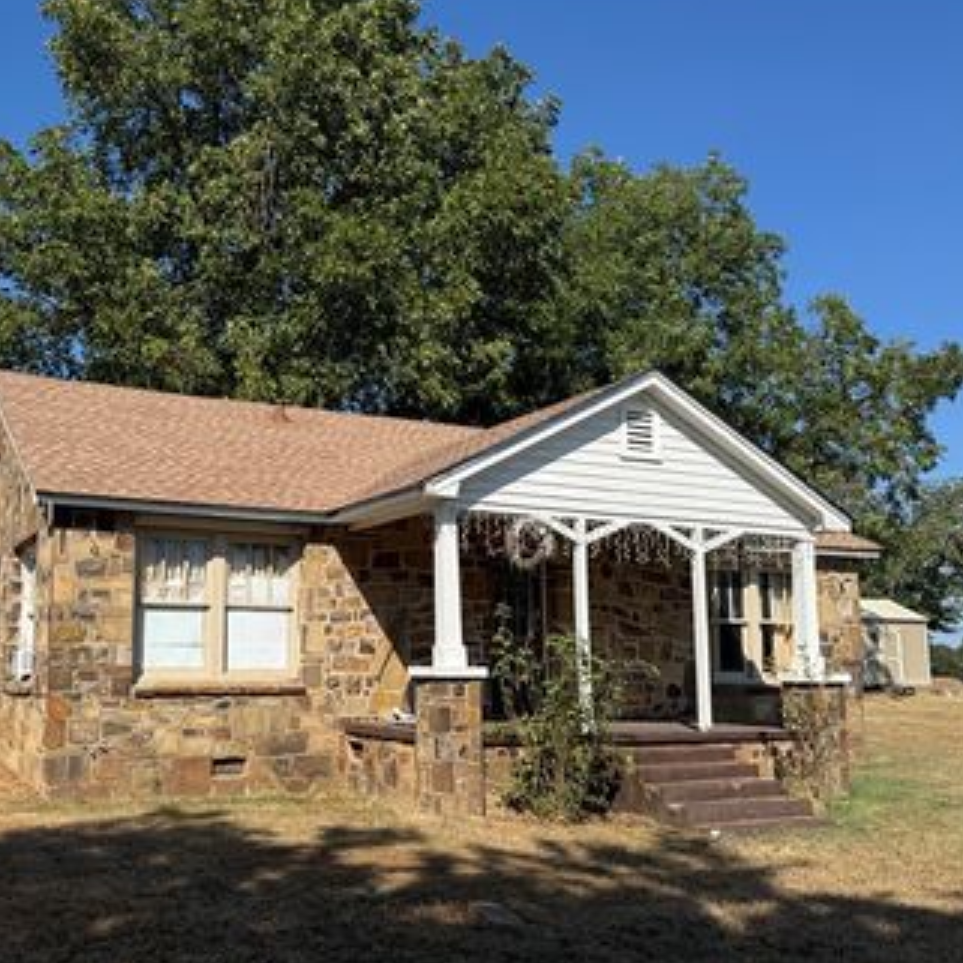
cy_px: 526
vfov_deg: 49.7
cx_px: 306
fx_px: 1039
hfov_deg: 48.7
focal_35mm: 33
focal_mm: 6.76
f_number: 1.78
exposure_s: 1/4673
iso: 80
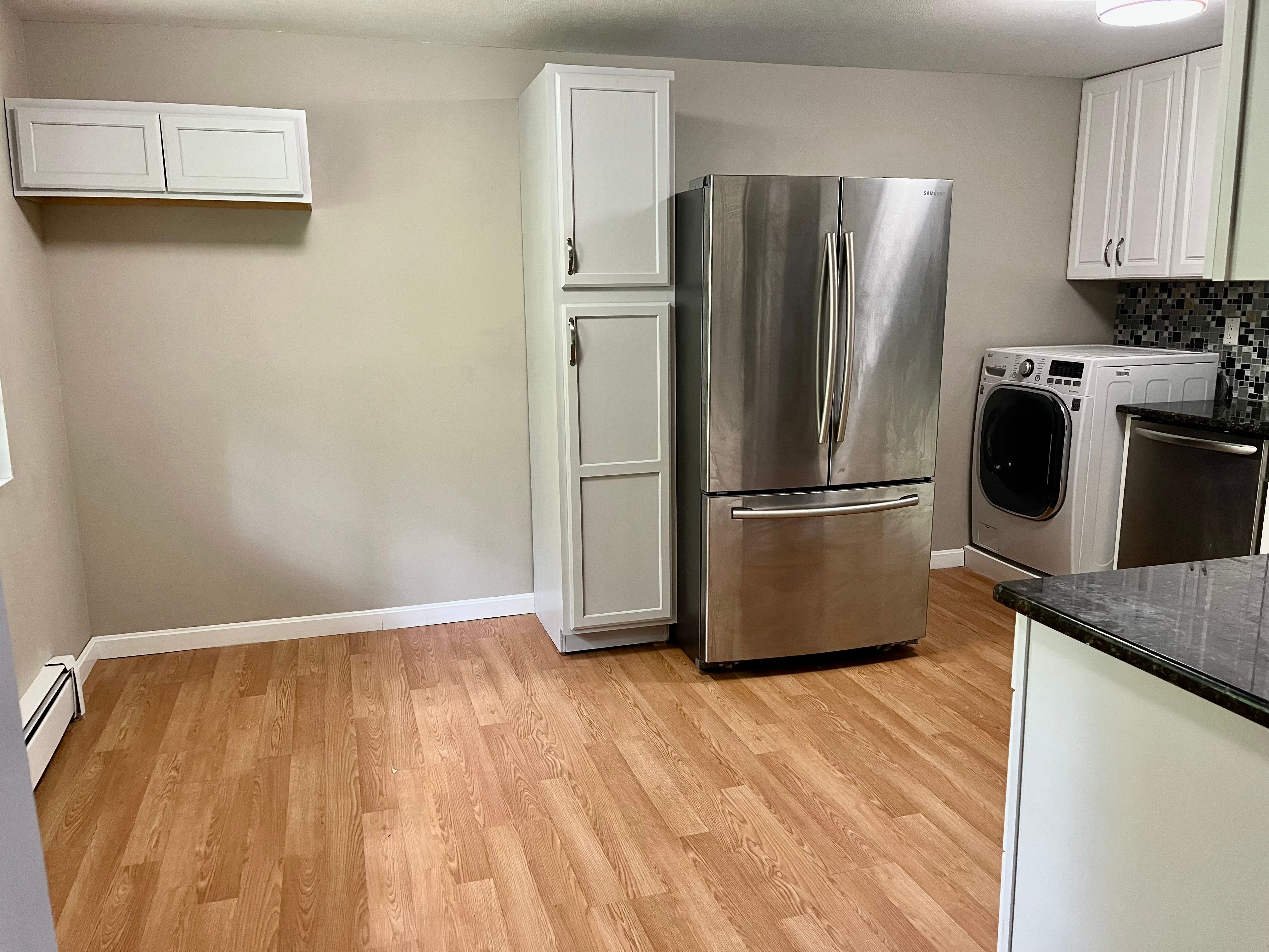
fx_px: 953
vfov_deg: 53.1
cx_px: 634
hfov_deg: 67.3
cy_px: 476
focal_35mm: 26
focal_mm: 5.1
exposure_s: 1/60
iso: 250
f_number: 1.6
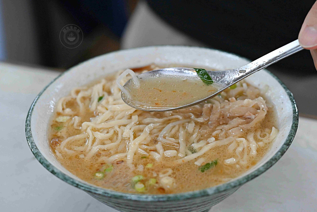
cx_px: 158
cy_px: 106
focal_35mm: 75
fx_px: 660
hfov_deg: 27.0
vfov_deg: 18.2
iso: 2200
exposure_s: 1/250
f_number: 3.2
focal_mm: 50
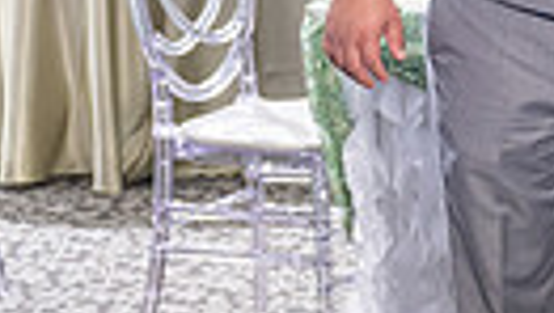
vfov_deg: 6.9
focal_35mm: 175
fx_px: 2573
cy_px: 24
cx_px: 1144
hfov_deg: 11.1
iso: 400
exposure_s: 1/160
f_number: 3.5
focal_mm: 31
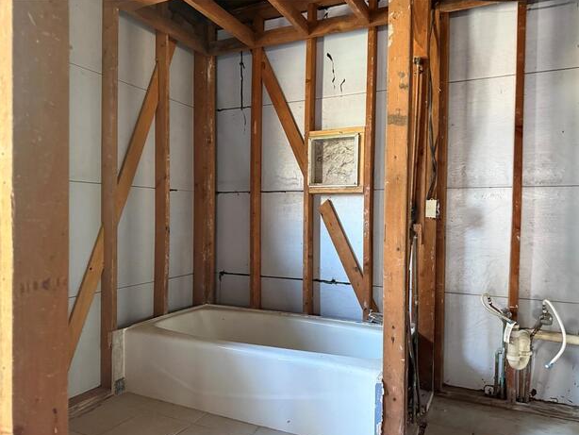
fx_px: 418
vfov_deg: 54.9
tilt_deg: -0.5
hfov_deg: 69.4
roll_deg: -0.4
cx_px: 293
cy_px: 222
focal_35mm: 25
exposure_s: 1/51
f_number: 1.78
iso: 800
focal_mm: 6.76
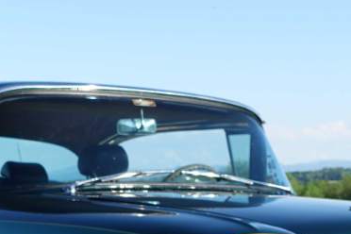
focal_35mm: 99
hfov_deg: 20.6
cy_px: 286
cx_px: 195
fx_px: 965
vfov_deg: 13.4
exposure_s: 1/640
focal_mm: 11.81
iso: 125
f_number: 4
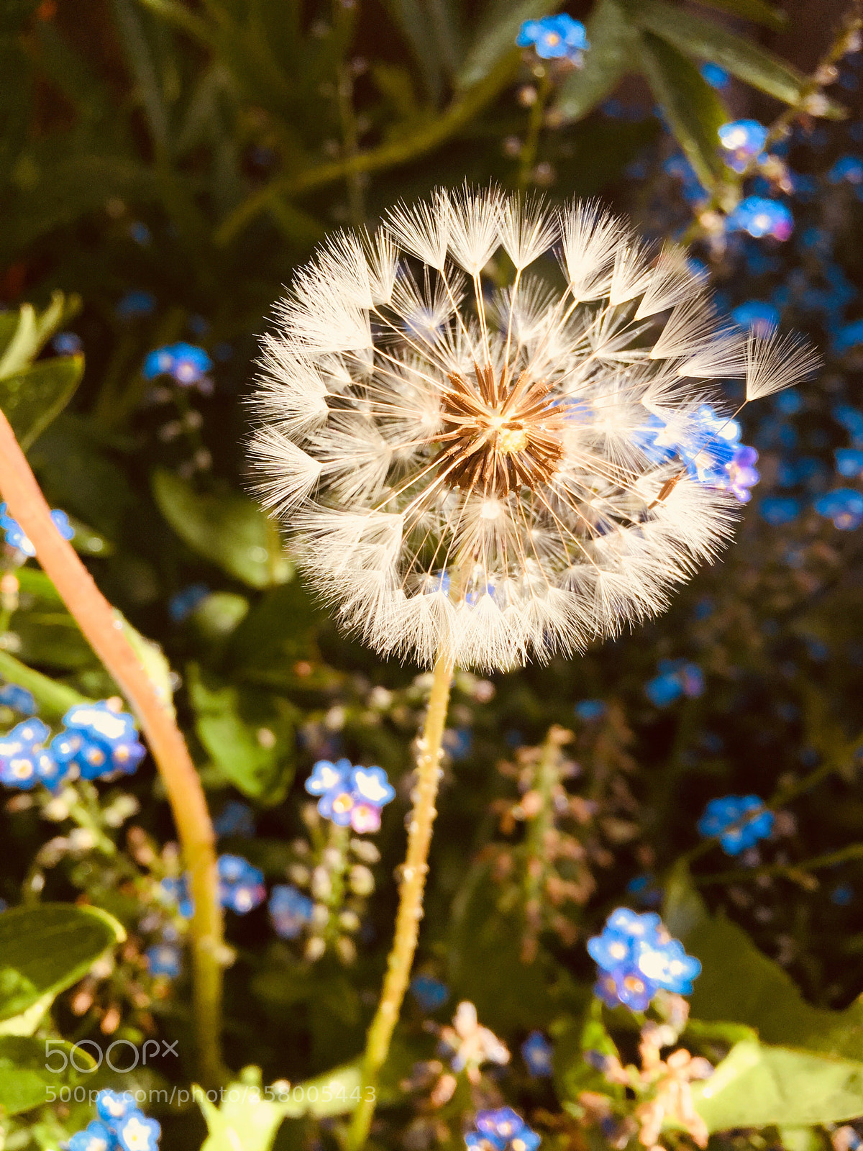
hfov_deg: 48.2
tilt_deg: -28.4
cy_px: 576
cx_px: 432
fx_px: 964
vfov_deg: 61.7
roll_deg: -2.2
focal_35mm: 29
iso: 32
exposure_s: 1/842
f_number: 2.2
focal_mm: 4.15
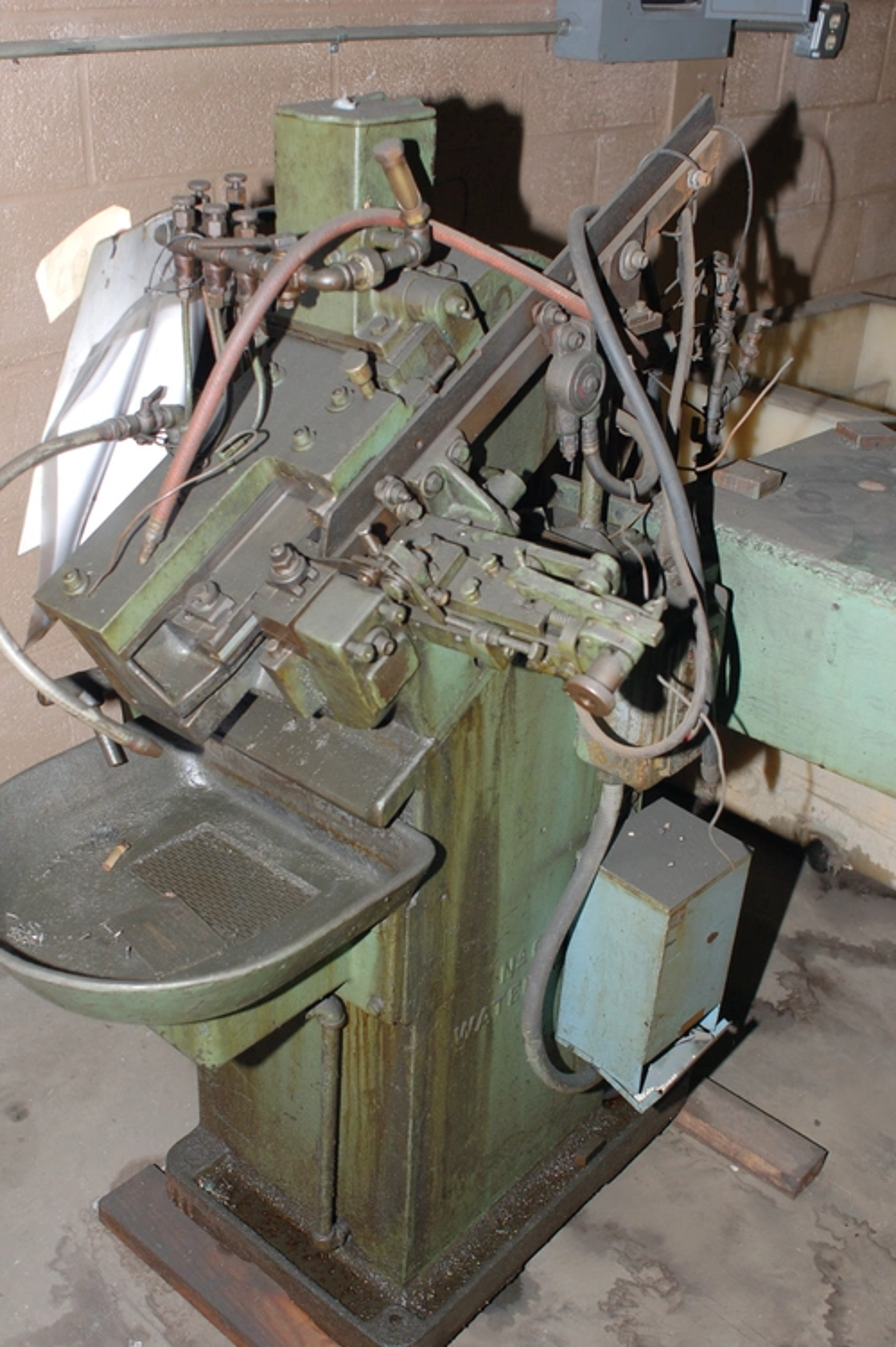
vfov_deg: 53.2
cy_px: 674
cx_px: 448
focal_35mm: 36
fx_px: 1346
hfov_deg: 36.8
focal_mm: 24
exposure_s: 1/60
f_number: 4
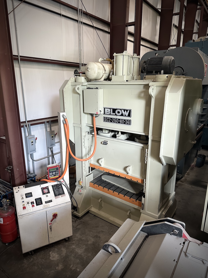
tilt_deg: -16.1
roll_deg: -0.7
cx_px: 104
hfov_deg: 56.8
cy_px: 139
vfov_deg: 71.6
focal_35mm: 24
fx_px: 192
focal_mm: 6.86
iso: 200
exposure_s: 1/60
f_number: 1.78
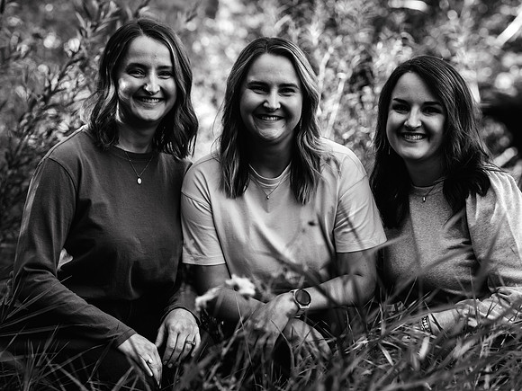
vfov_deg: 10.9
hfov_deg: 14.5
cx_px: 261
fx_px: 2056
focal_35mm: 136
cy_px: 196
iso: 800
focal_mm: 126
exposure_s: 1/200
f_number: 5
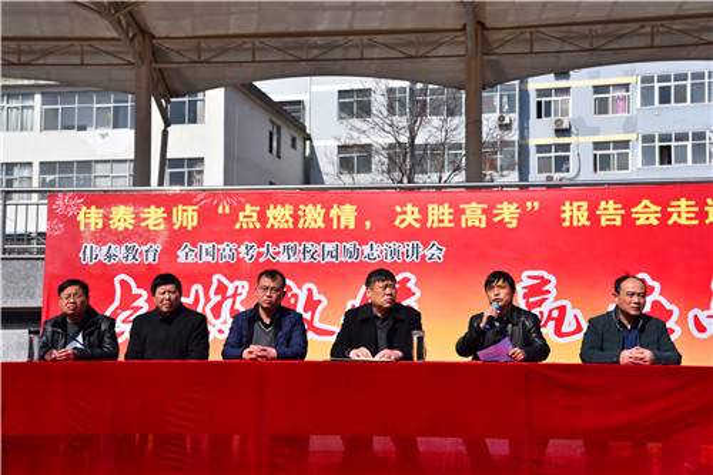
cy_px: 238
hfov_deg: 38.2
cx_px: 356
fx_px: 1029
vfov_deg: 26.0
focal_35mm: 52
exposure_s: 1/400
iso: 200
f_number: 10
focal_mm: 52
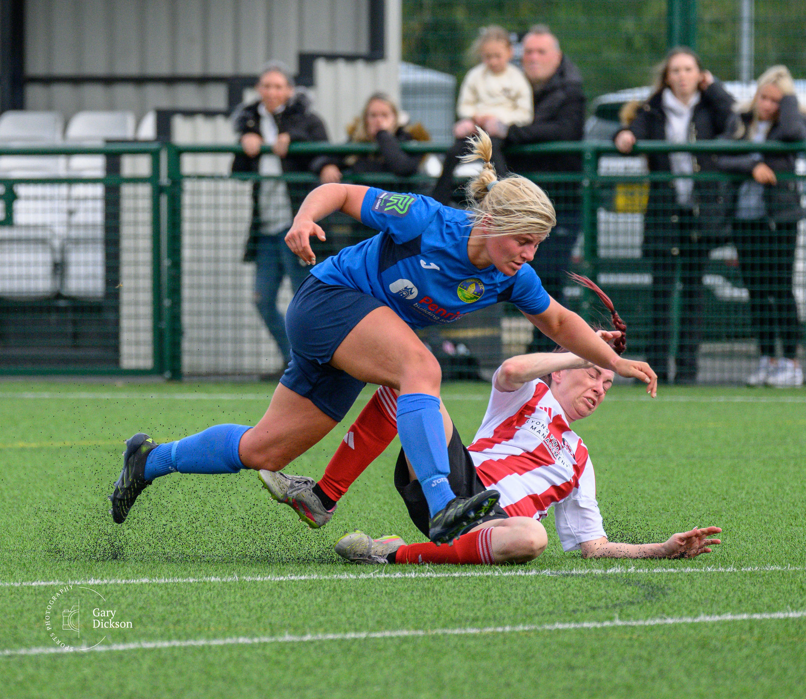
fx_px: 15643
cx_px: 246
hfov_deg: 3.0
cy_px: 178
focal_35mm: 634
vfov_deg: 2.6
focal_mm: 280
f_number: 5.3
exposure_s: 1/2000
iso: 1250
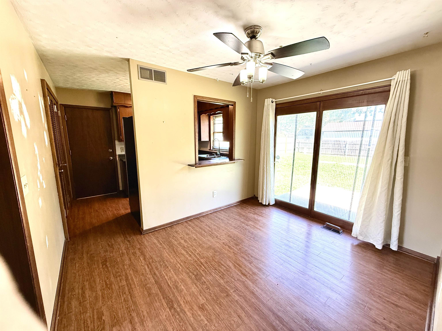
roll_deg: +0.2
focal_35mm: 14
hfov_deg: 102.1
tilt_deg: -8.4
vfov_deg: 85.7
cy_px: 166
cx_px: 221
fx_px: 179
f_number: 2.2
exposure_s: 1/60
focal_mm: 2.22
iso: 400
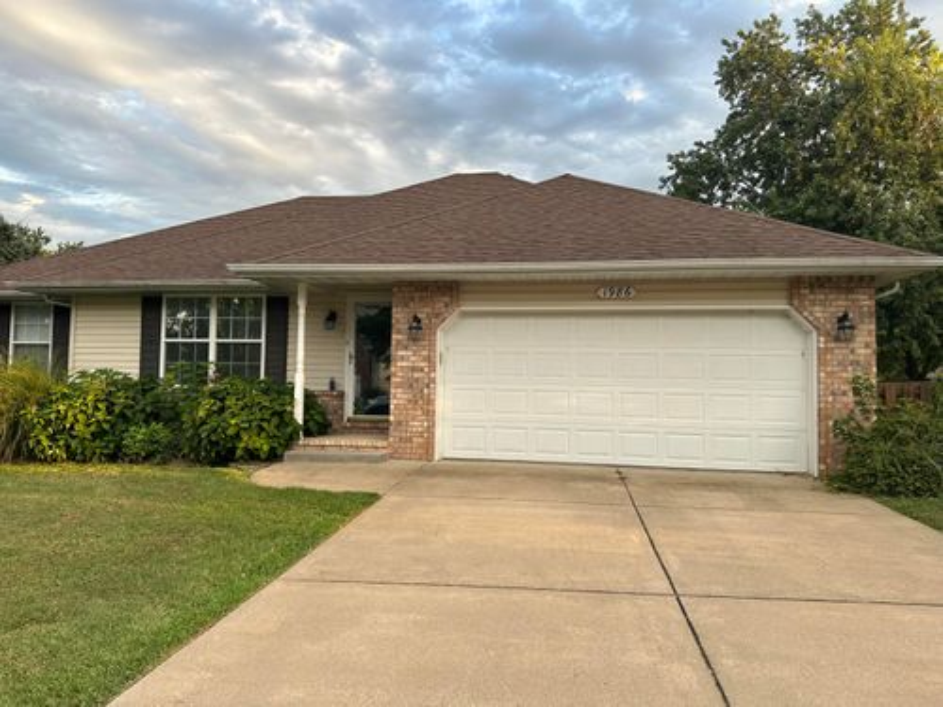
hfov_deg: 71.6
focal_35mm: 24
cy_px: 354
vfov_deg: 56.8
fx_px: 654
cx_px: 472
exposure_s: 1/331
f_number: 1.78
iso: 80
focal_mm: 6.86
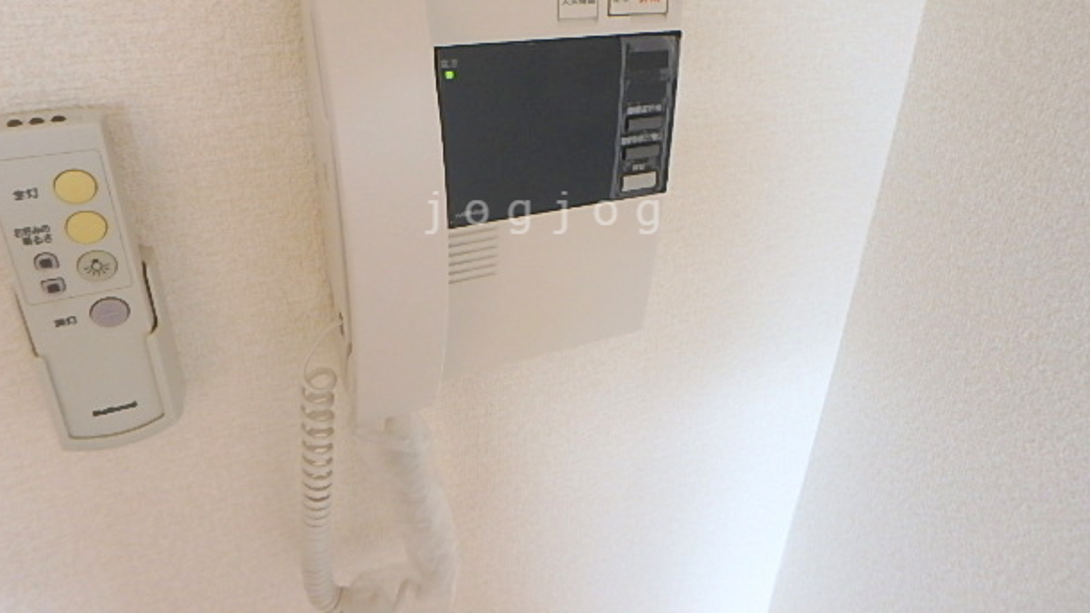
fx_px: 694
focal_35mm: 24
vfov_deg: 47.0
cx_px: 547
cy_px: 213
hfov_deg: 76.3
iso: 200
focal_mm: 3.7
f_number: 3.5
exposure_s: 1/30
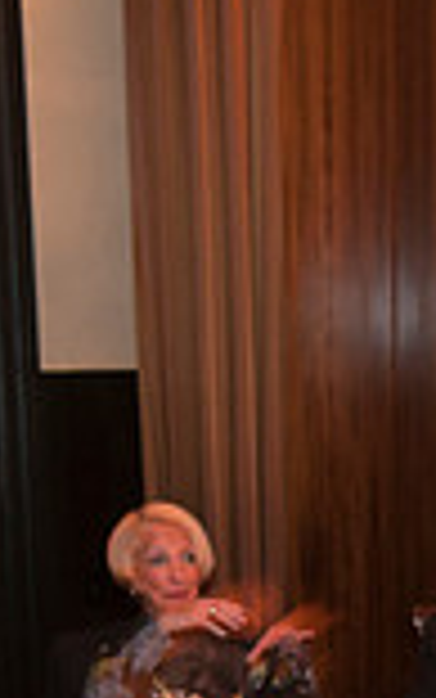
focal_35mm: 80
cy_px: 732
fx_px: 1520
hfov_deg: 16.2
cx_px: 378
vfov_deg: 24.4
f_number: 2.8
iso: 1000
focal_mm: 14
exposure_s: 1/8
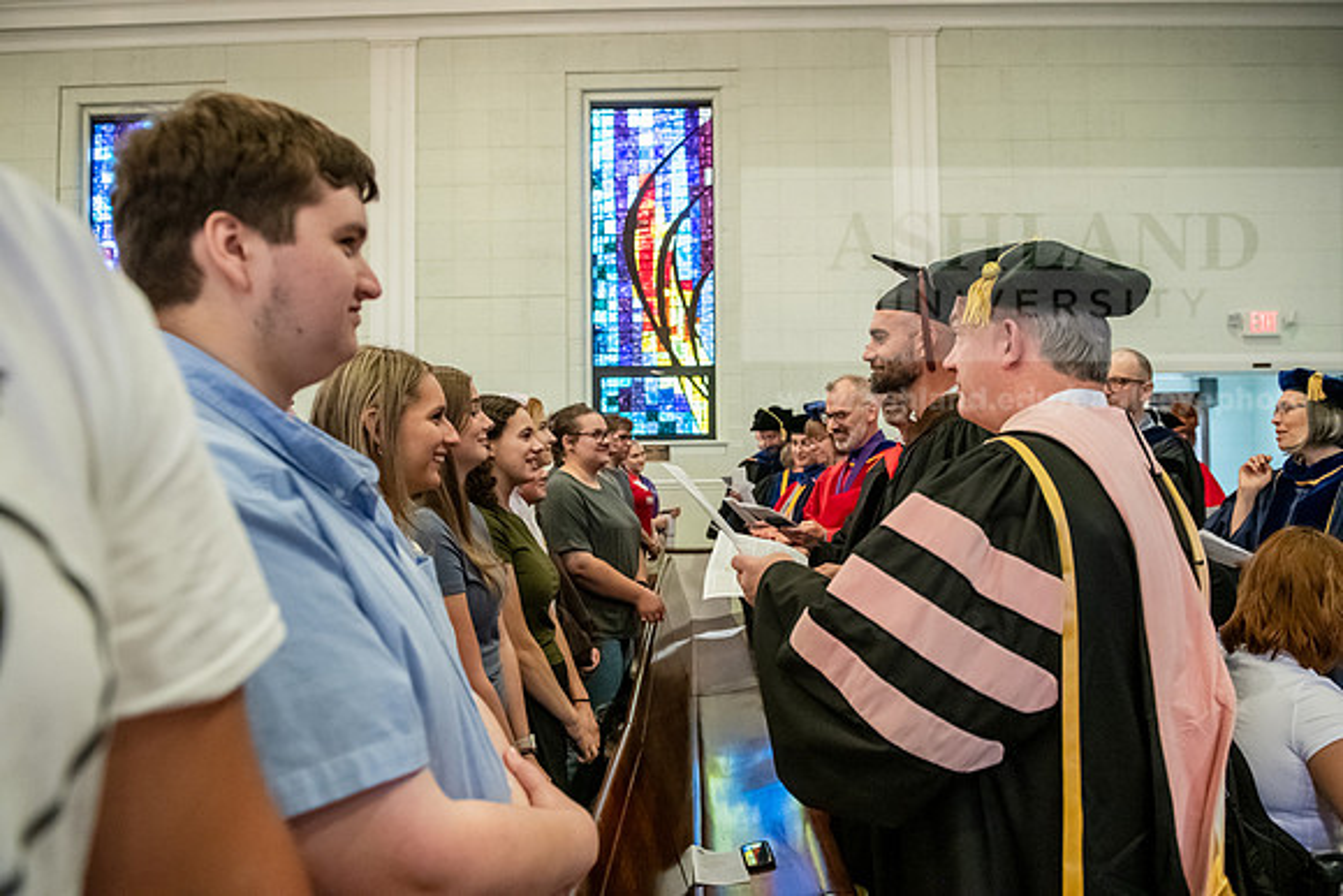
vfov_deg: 48.0
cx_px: 672
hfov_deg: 67.4
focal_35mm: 27
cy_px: 448
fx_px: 1007
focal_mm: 27
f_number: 3.5
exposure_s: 1/160
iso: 5000
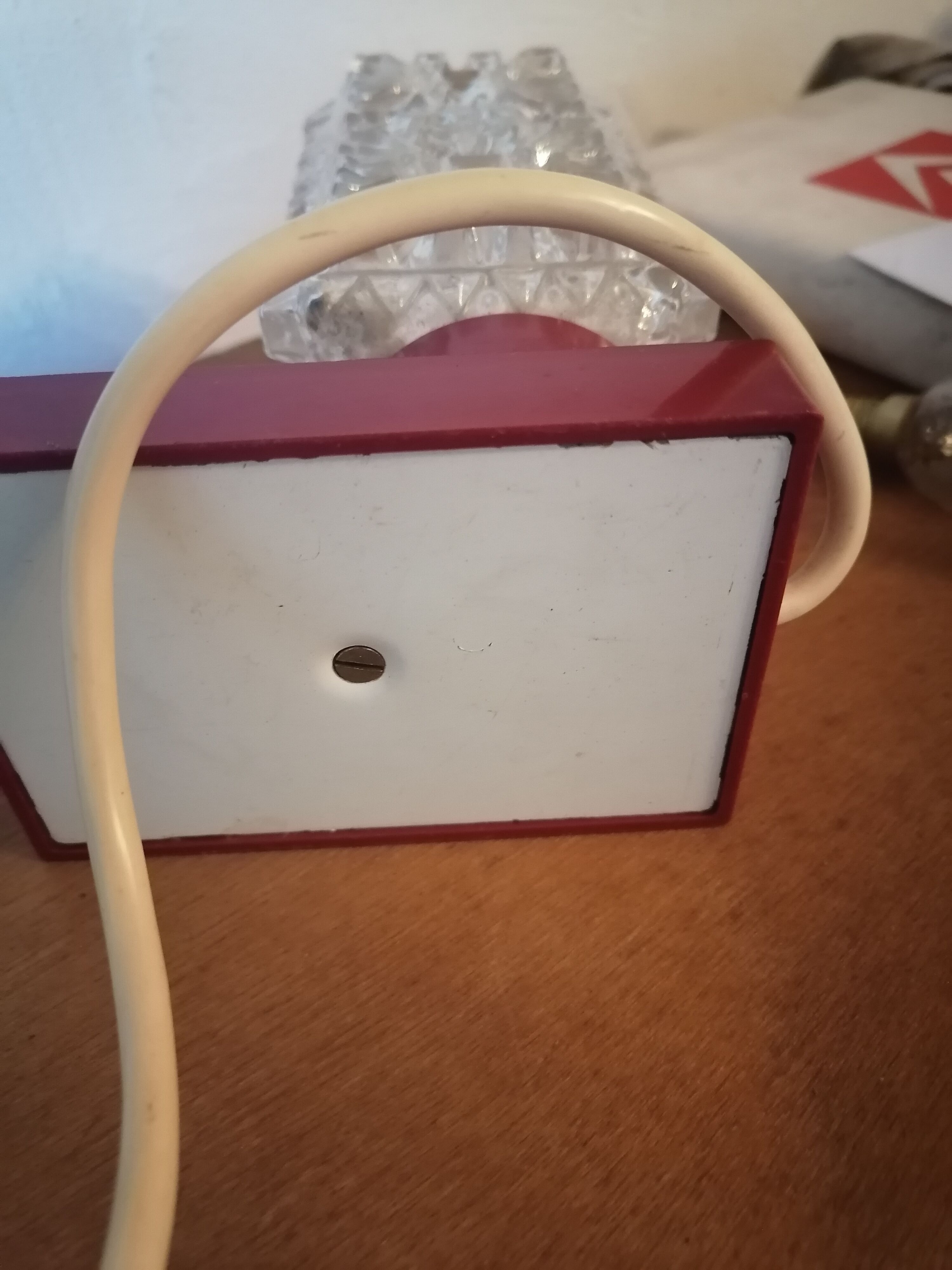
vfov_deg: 65.3
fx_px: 990
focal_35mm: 27
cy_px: 635
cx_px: 476
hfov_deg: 51.4
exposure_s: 1/25
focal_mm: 5.3
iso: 1600
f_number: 1.8
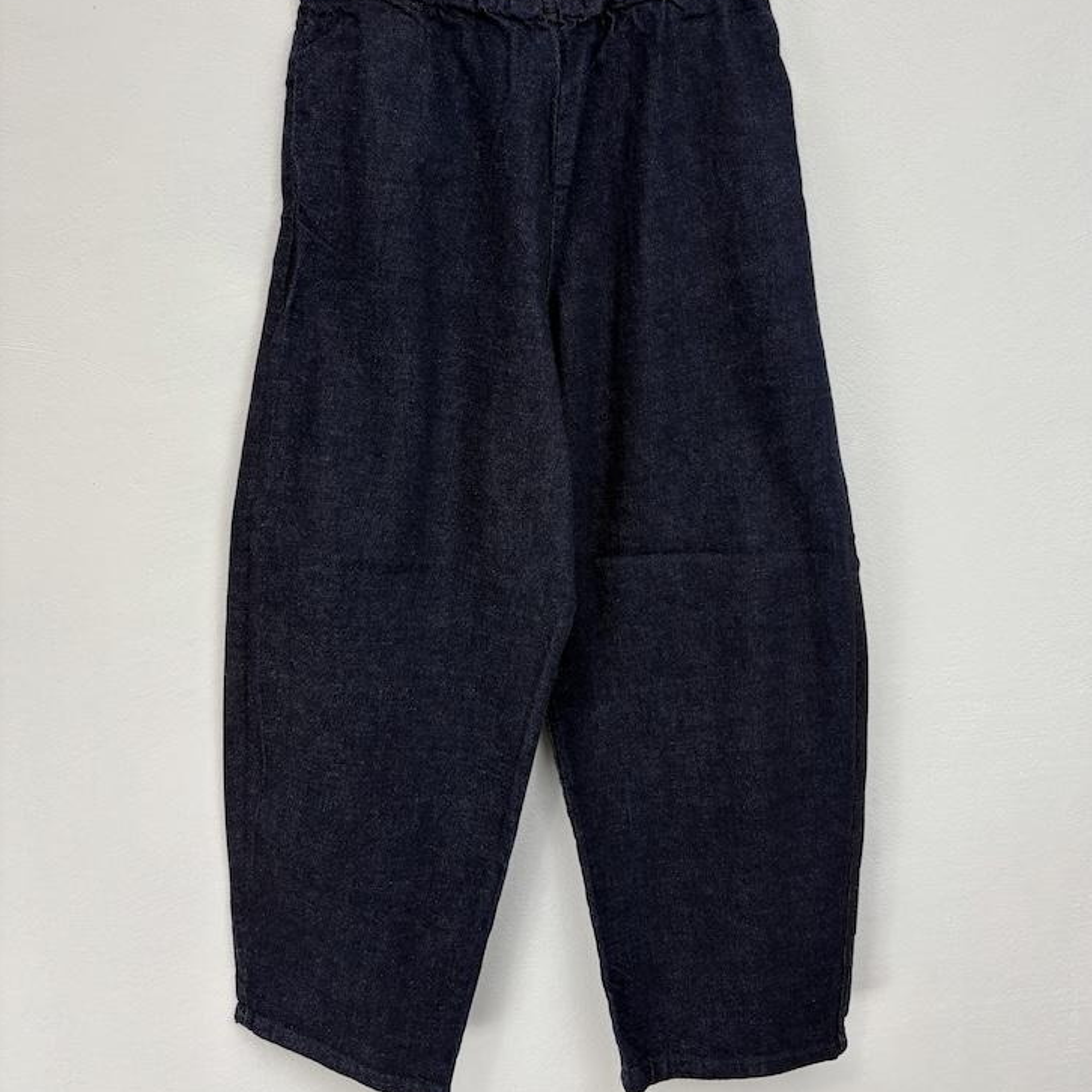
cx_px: 549
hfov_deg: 52.5
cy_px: 425
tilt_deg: -7.7
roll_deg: +0.8
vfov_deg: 52.1
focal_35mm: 31
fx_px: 1106
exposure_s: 1/100
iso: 50
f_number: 1.6
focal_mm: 5.96
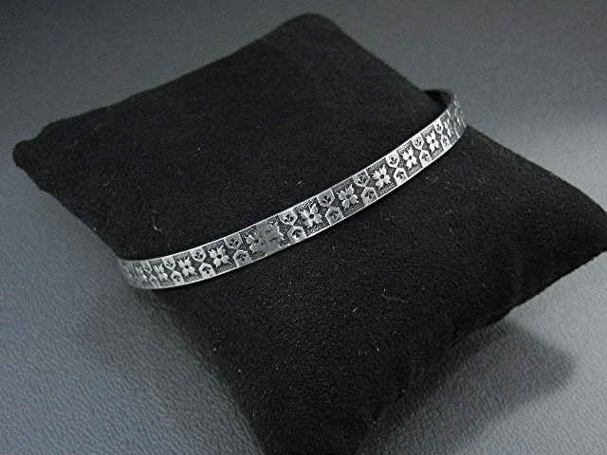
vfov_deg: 28.0
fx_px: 912
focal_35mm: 52
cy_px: 228
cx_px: 304
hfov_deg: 36.8
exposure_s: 1/30
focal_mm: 9.3
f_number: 7.8
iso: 800
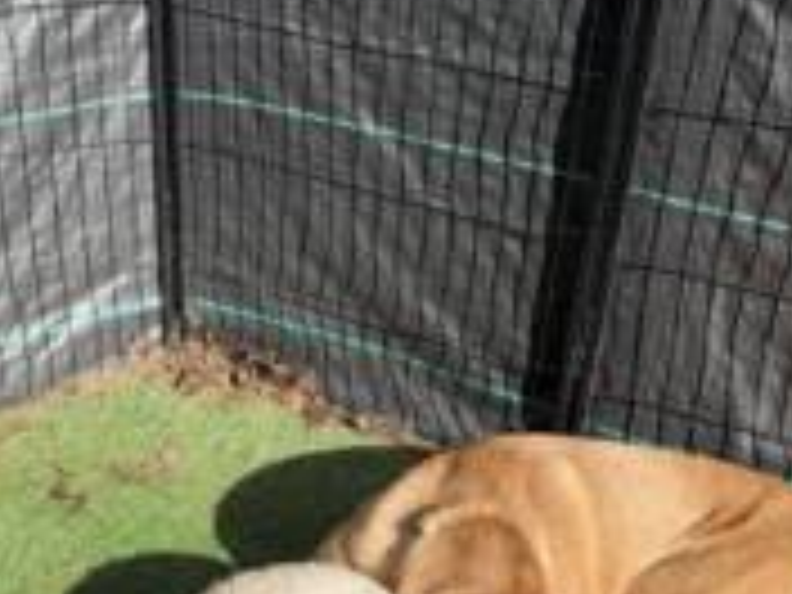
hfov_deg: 34.3
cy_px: 621
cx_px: 338
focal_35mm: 56
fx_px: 1281
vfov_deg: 24.7
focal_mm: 6.76
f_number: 1.78
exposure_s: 1/2703
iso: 80
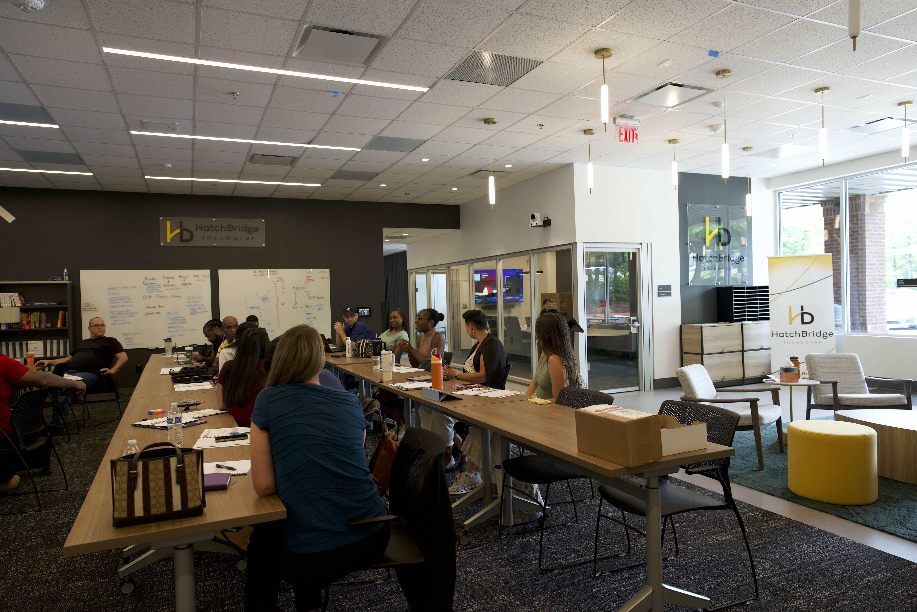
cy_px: 306
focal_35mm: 24
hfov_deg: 73.7
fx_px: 611
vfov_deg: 53.1
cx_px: 458
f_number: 4
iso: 1000
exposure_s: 1/160
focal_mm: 24
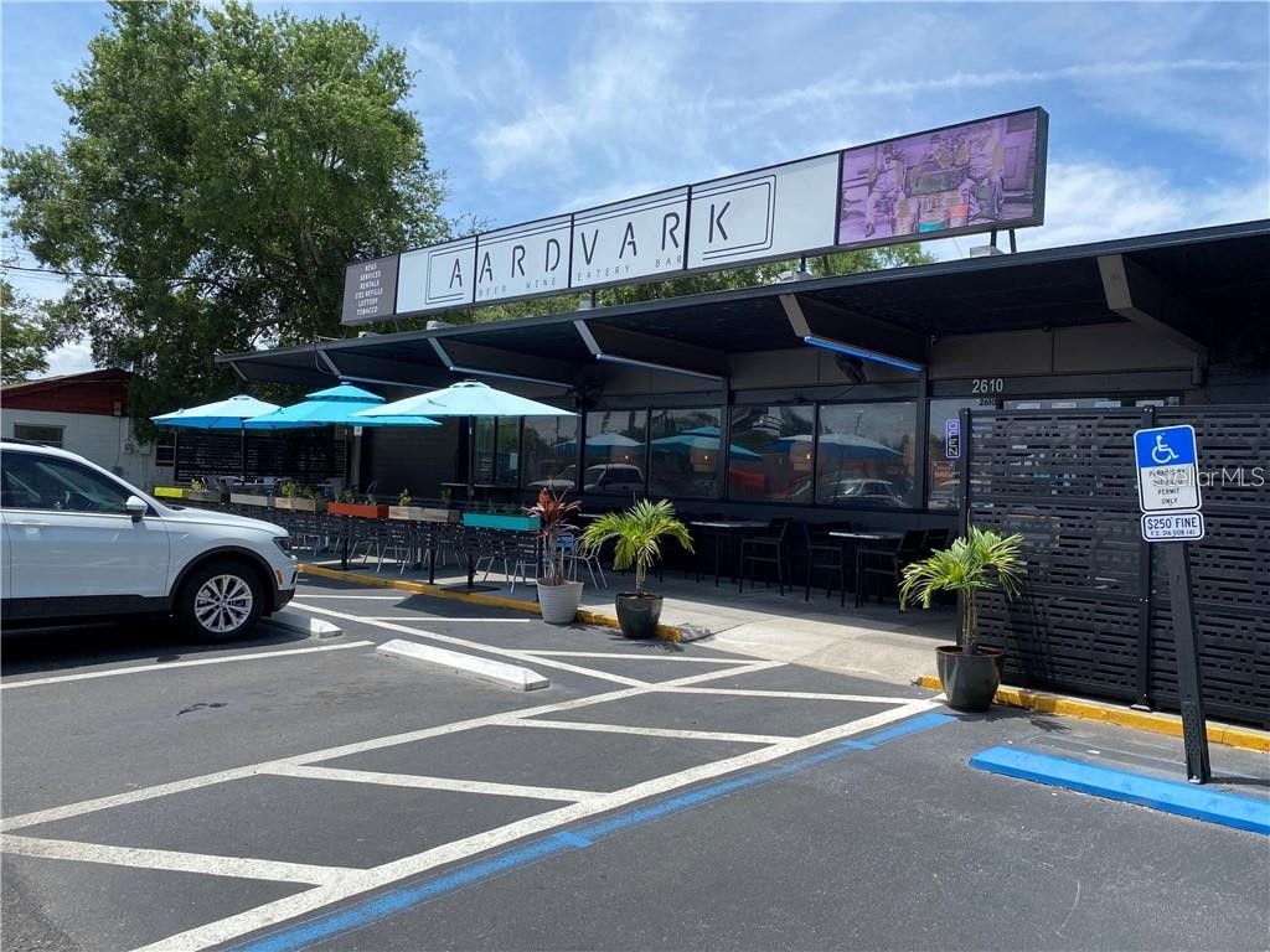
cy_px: 476
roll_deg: -2.7
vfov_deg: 53.1
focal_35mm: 26
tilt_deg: +2.9
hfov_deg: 67.3
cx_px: 635
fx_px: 954
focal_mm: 4.25
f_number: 1.8
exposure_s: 1/2463
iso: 32
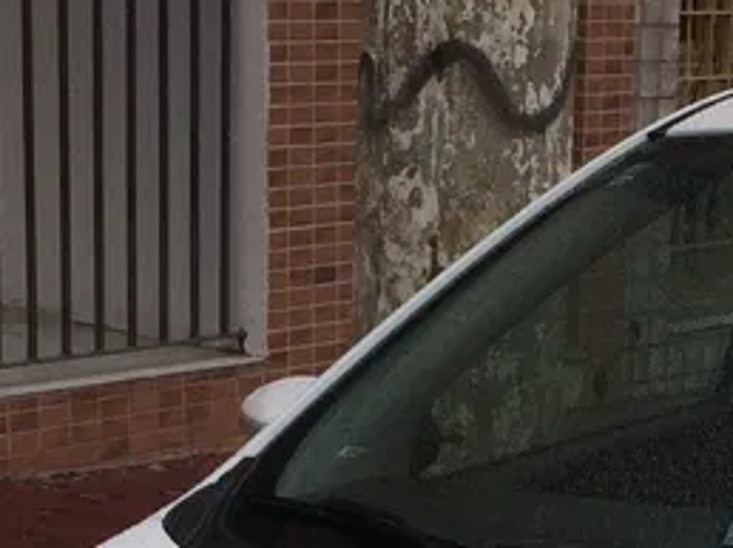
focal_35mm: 144
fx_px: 3046
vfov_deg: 9.9
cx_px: 921
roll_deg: -5.7
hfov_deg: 13.3
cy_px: 914
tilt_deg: -21.4
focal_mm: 4.15
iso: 32
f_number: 2.2
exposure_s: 1/1953
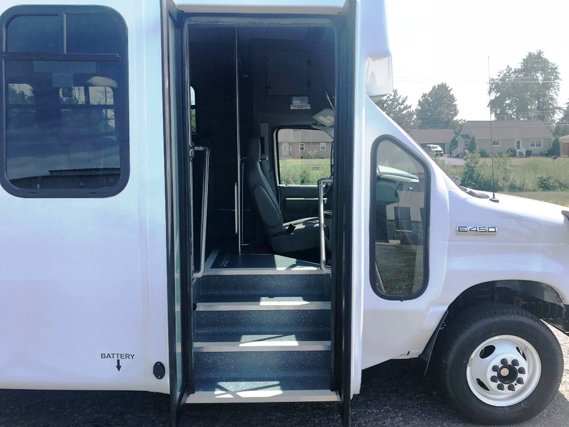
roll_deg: +1.3
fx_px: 460
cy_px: 214
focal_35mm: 28
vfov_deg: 49.7
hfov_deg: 63.4
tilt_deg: -4.0
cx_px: 284
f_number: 1.8
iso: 20
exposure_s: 1/1168
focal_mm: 3.99
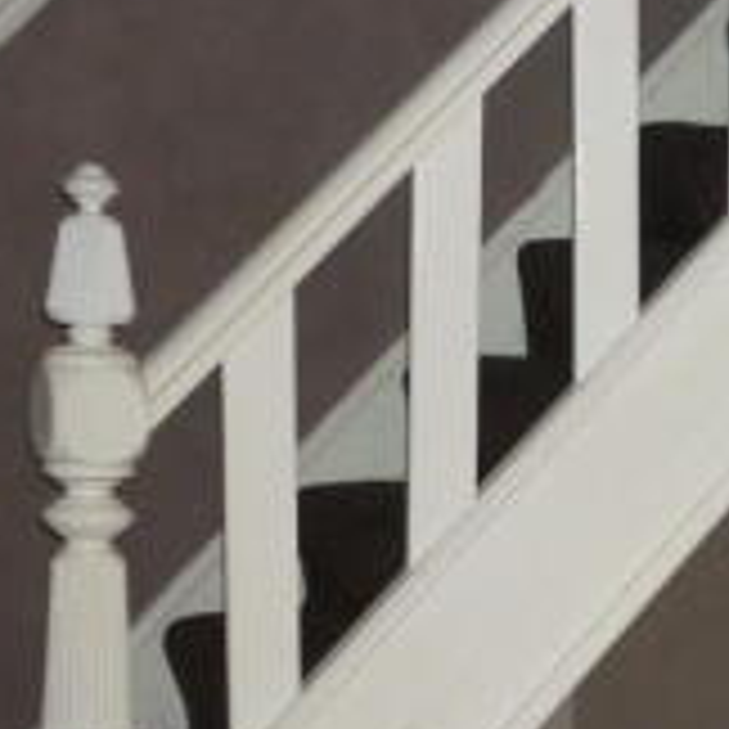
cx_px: 1109
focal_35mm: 105
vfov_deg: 16.5
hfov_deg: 15.3
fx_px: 2502
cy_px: 587
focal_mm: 5.5
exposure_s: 1/60
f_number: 2.8
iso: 250
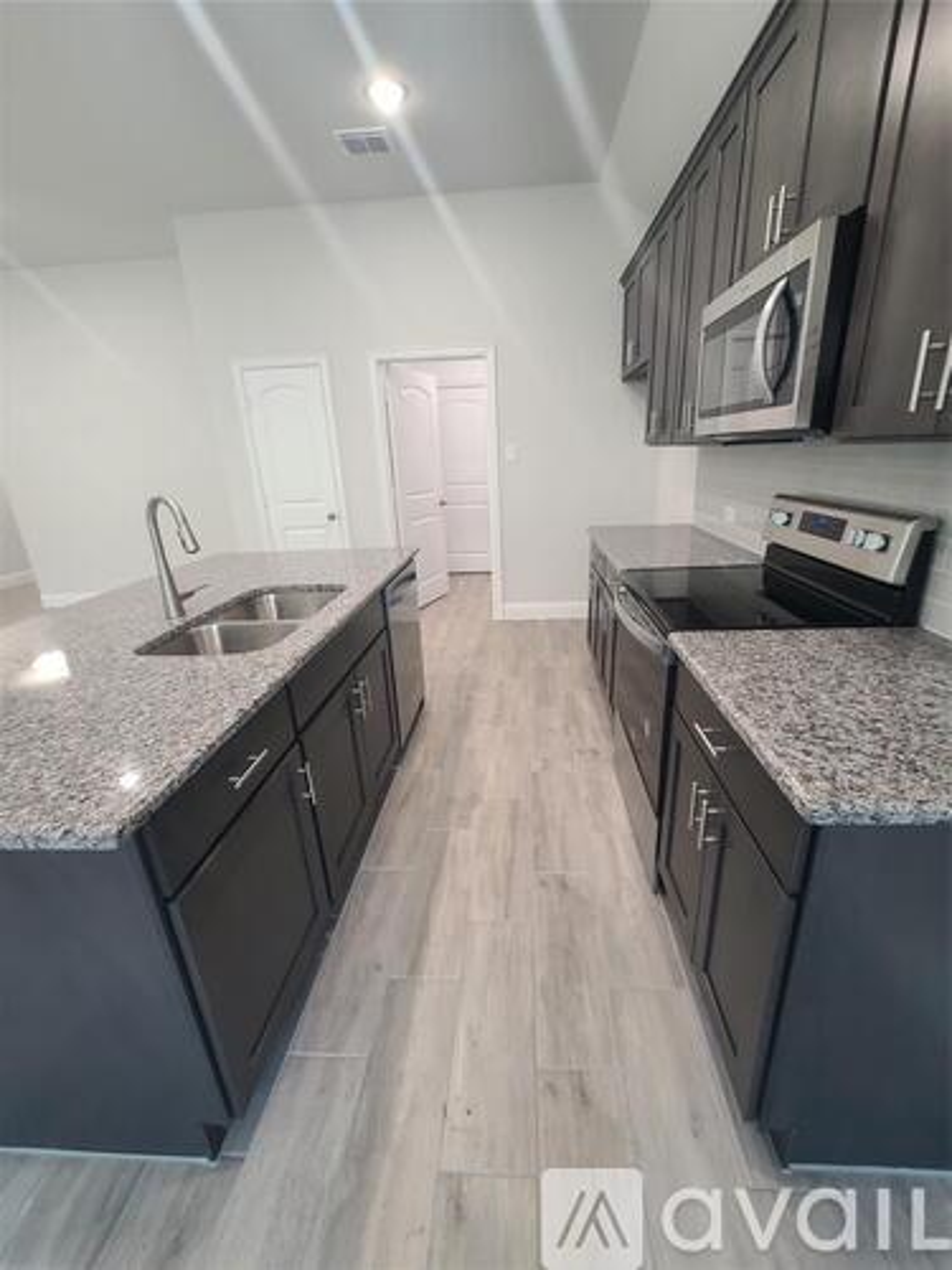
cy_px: 635
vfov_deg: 106.2
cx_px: 476
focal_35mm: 13
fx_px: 477
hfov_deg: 89.9
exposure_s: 1/60
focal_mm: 2.2
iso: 320
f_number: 2.2
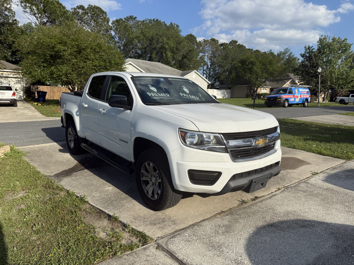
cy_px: 132
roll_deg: -2.8
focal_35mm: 24
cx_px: 177
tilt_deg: -4.1
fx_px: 245
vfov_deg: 56.8
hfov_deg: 71.6
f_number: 1.78
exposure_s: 1/4975
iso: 80
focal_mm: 6.76
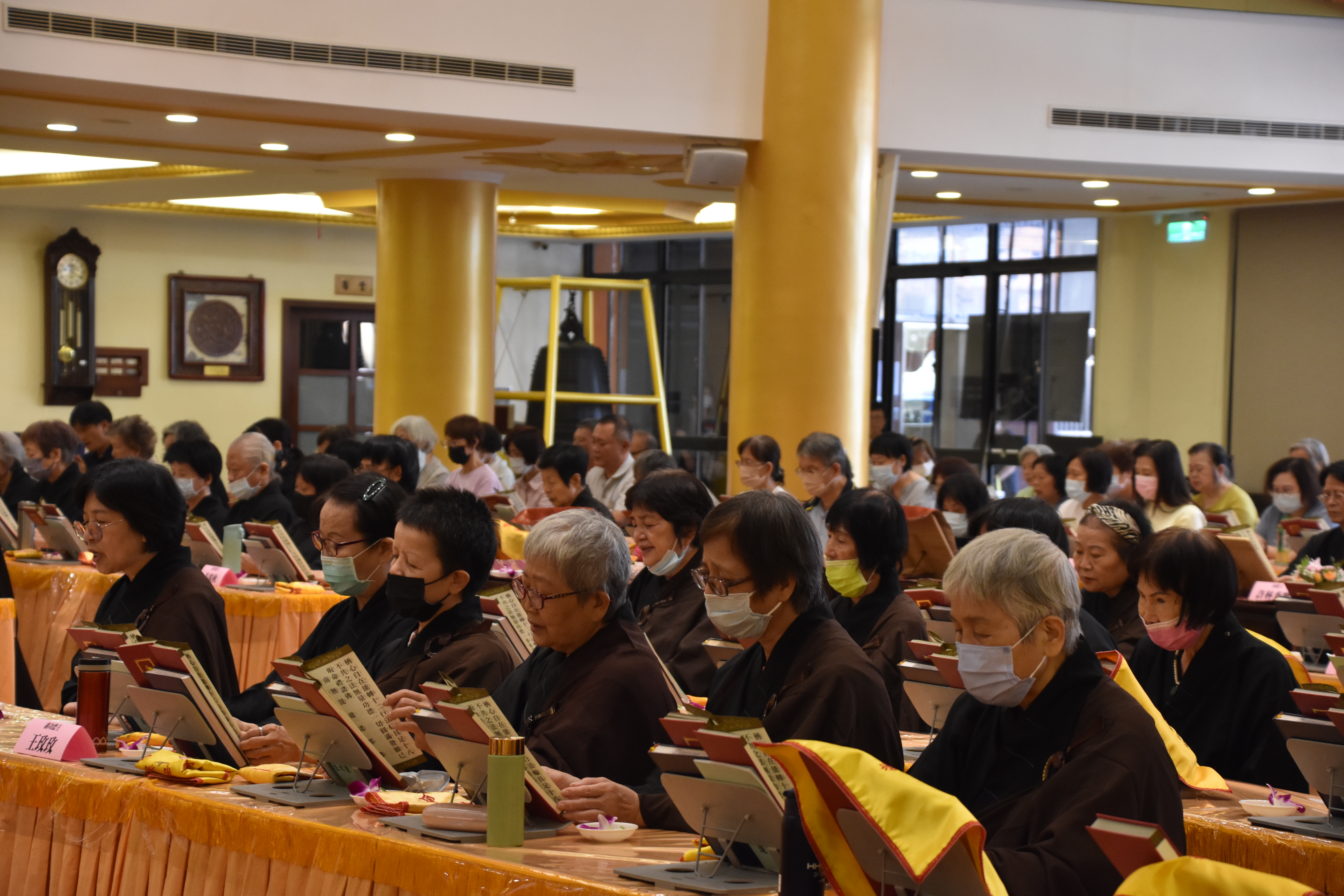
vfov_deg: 14.7
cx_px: 672
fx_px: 3472
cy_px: 448
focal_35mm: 93
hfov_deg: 21.9
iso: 1600
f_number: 5.6
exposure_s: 1/125
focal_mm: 62
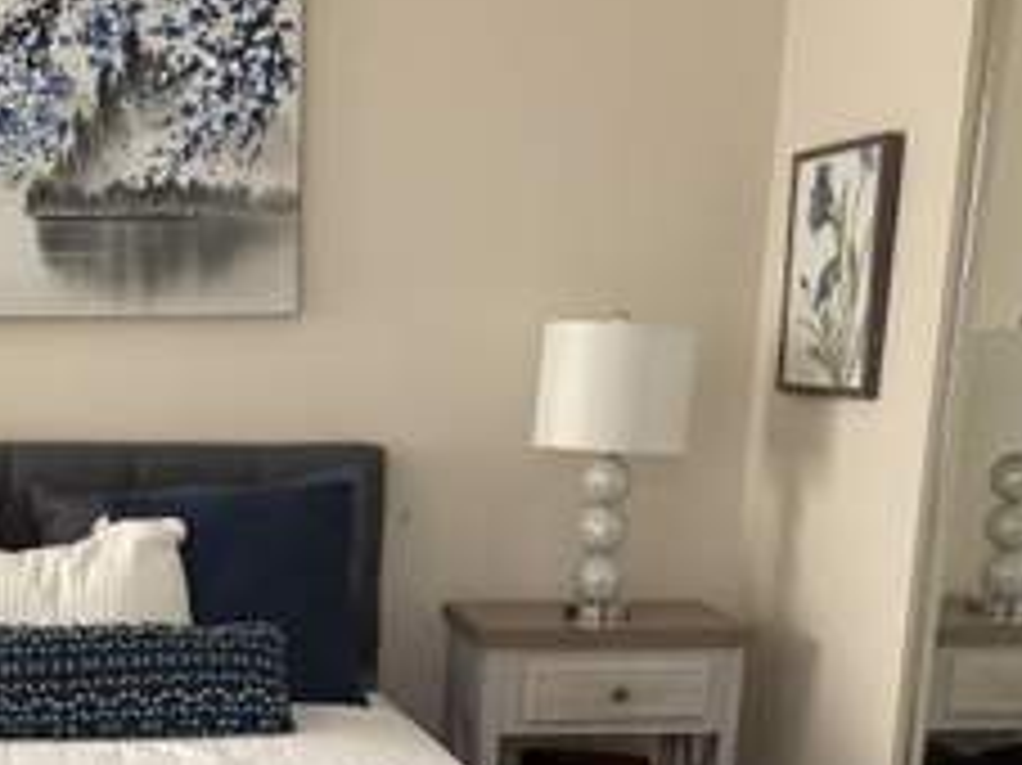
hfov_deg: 33.6
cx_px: 162
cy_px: 700
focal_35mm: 55
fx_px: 1623
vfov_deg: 25.6
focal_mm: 5.96
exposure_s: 1/60
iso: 400
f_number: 1.6
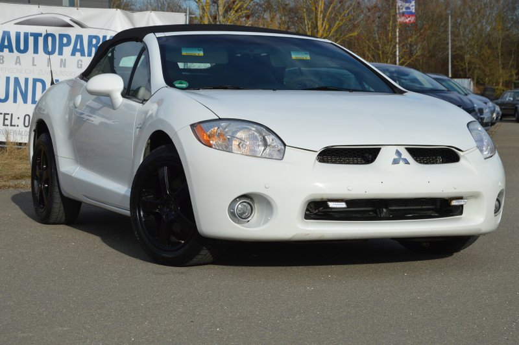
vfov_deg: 14.7
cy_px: 172
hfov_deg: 21.9
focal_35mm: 93
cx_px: 260
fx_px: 1340
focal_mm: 62
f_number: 9
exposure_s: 1/320
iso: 100
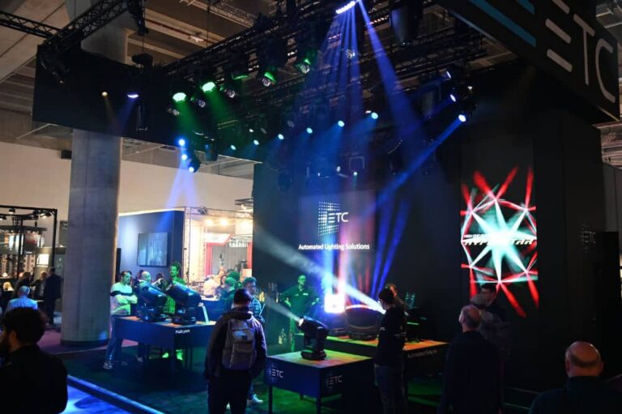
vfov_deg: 42.3
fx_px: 535
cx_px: 311
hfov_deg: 60.3
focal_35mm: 31
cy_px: 207
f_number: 4
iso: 2000
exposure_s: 1/125
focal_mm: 31
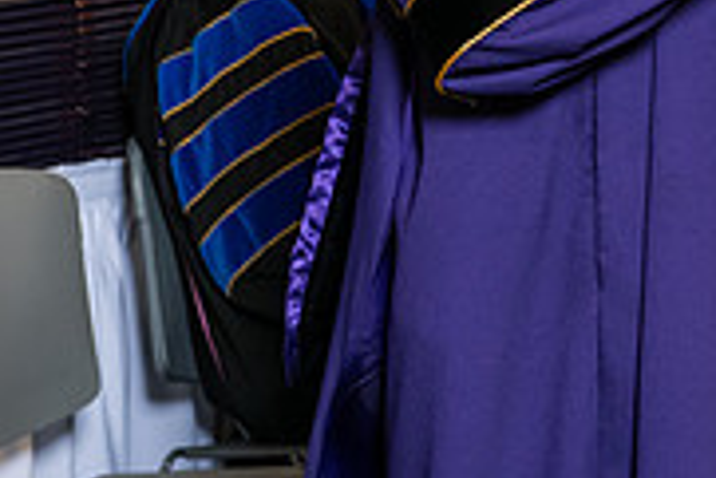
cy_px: -271
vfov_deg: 6.4
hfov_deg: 9.6
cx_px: 890
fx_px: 4200
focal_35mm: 211
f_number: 5
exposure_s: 1/200
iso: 2000
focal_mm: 66
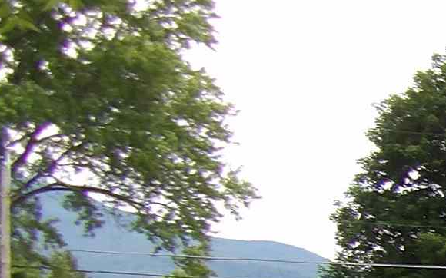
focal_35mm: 219
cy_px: 626
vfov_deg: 5.8
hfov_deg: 8.6
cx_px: 1110
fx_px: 2661
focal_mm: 7
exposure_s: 1/430
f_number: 3.7
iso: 100
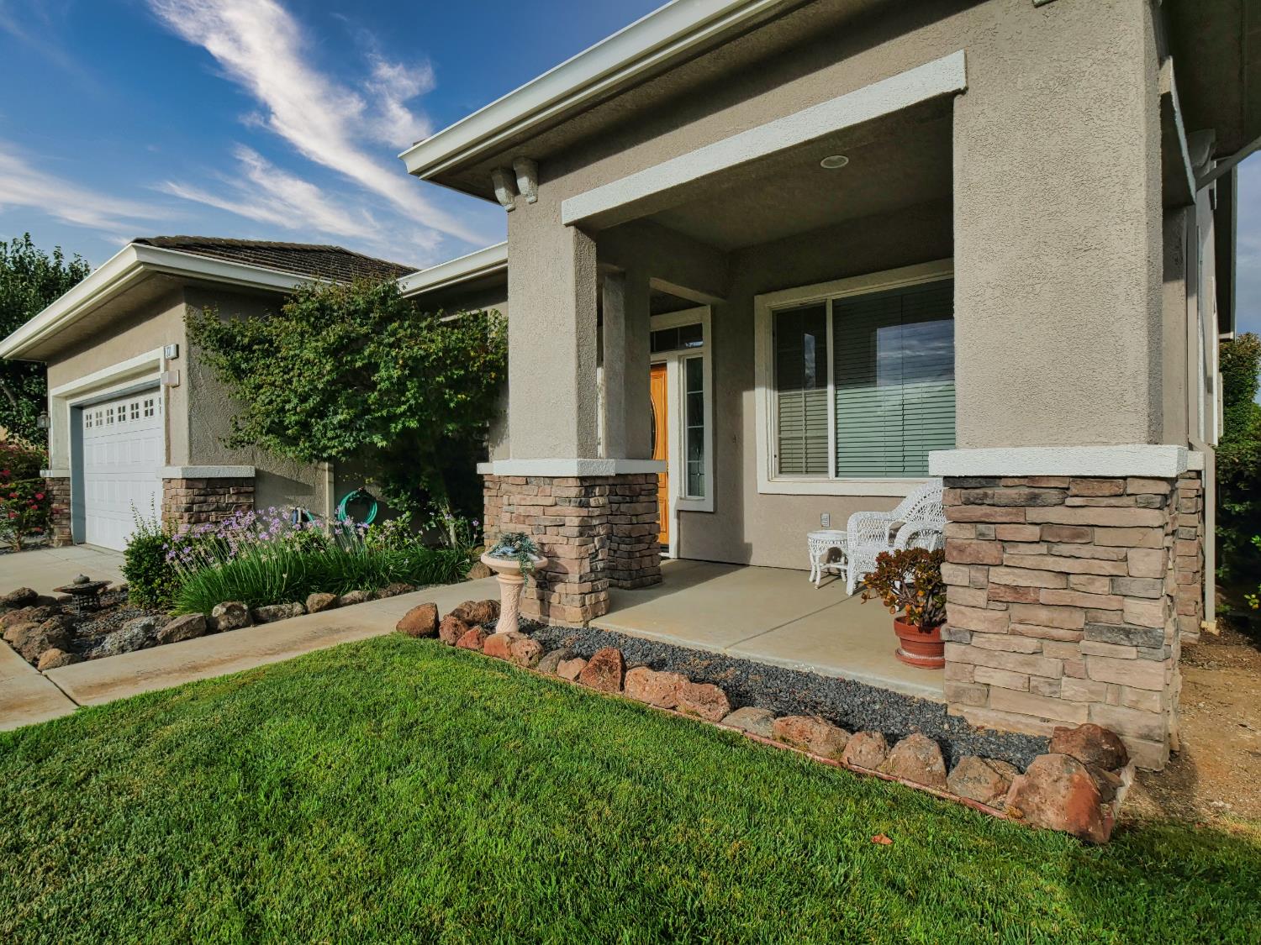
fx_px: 656
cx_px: 630
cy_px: 472
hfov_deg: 87.8
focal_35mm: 18
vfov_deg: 71.6
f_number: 8
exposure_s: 1/800
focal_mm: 9
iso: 160
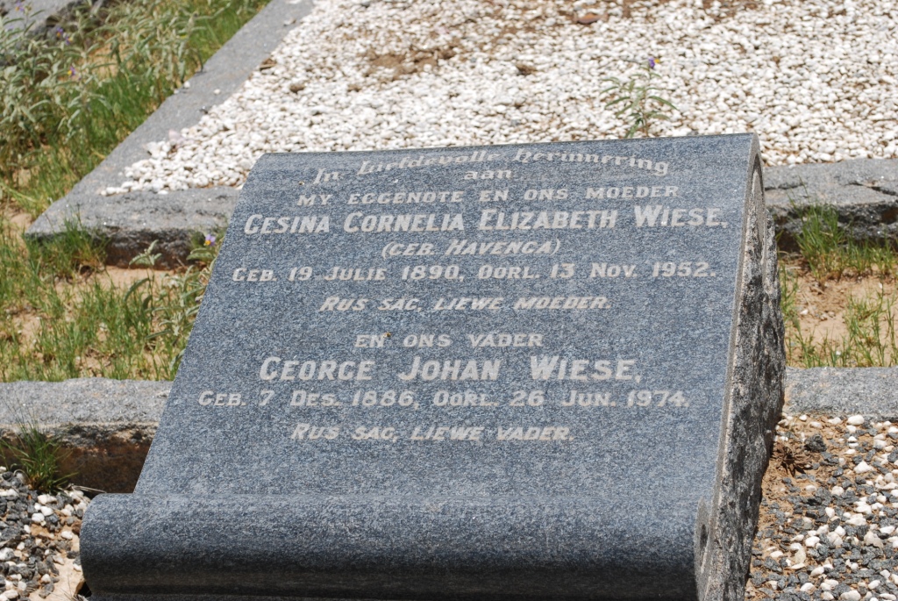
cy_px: 300
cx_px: 449
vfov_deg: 16.6
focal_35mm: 82
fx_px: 2060
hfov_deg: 24.6
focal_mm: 55
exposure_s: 1/320
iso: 100
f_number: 9
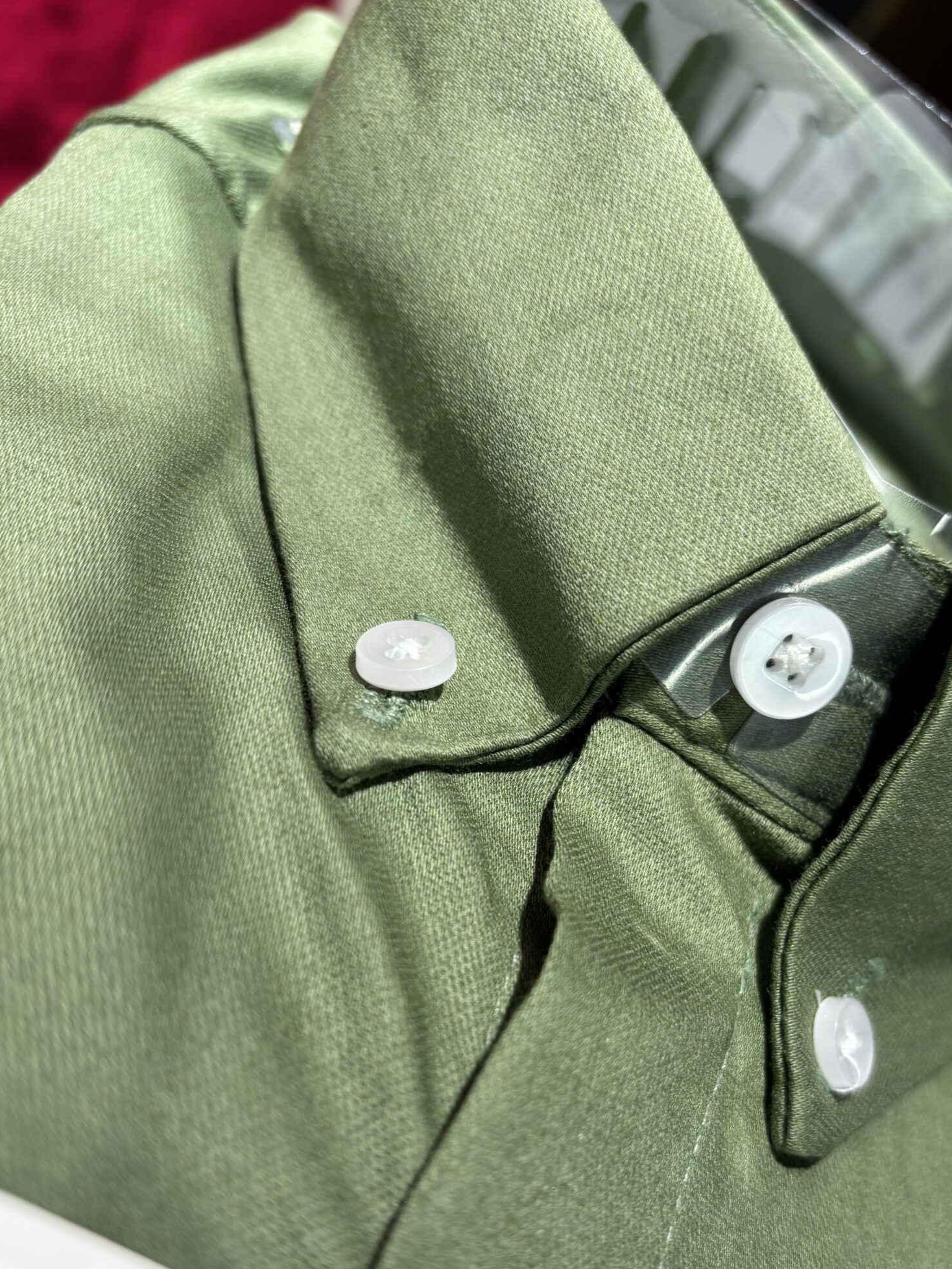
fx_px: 1247
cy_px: 816
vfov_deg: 53.2
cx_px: 548
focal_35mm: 34
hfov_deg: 41.7
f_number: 1.6
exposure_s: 1/100
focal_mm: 5.96
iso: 64
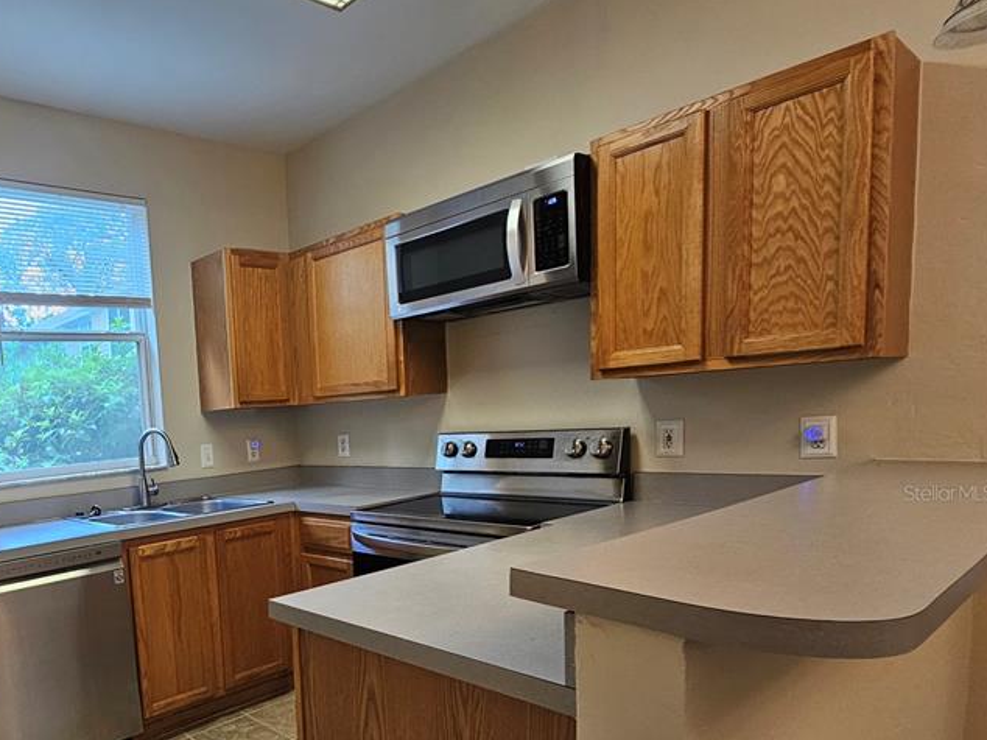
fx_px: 599
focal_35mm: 21
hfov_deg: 71.3
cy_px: 492
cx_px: 201
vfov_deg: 61.9
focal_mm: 2.2
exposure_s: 1/60
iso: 100
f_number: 2.2
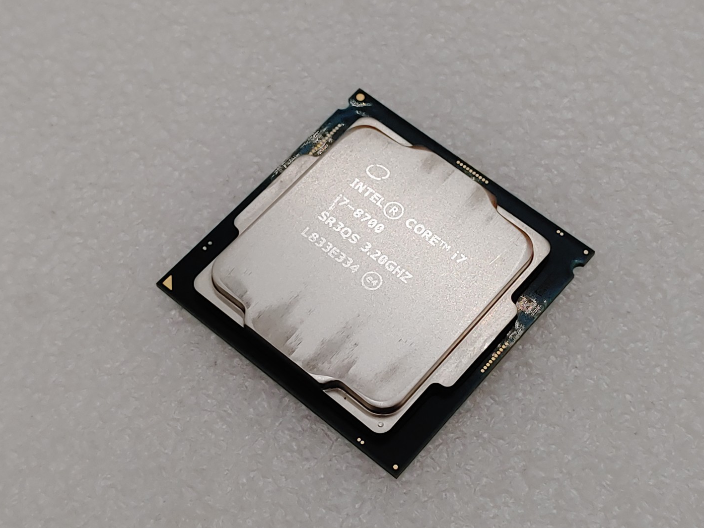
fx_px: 1342
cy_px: 263
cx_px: 352
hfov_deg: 29.4
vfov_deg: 22.3
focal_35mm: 66
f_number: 1.8
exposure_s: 1/600
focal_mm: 4.36
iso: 100
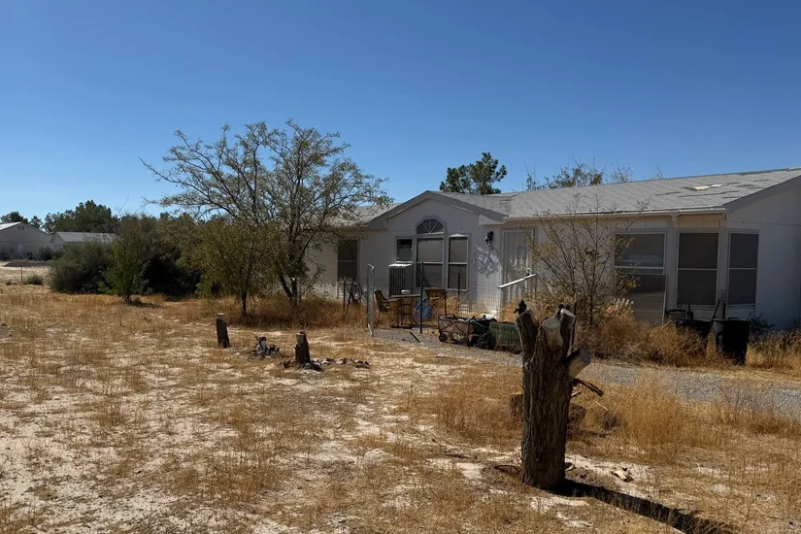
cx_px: 323
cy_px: 288
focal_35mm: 31
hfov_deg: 59.8
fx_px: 690
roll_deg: -2.5
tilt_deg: -1.9
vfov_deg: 42.3
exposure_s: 1/9091
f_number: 1.78
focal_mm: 6.76
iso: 80
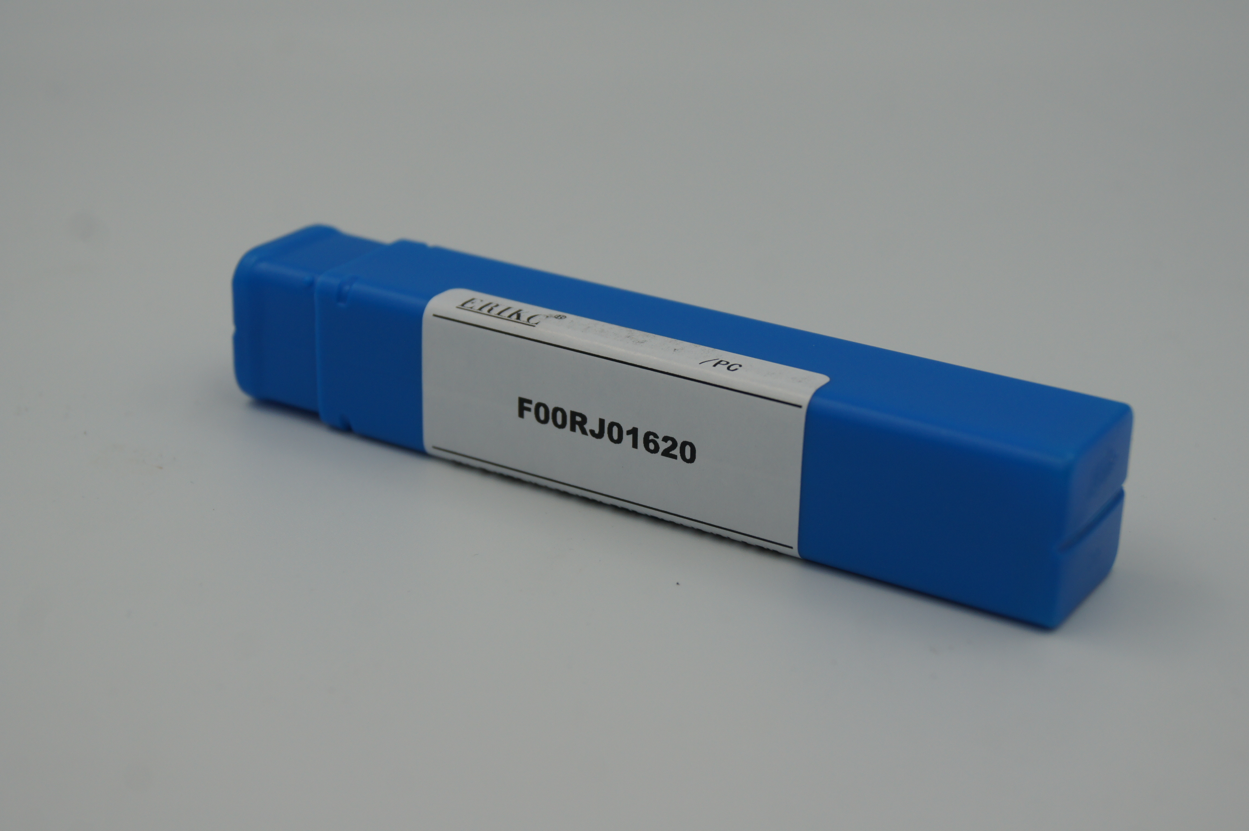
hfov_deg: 29.9
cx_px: 624
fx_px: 2340
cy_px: 416
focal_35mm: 68
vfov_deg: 20.1
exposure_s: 1/320
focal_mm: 45
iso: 200
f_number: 5.6
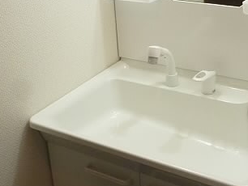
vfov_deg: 22.9
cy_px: 74
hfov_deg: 30.1
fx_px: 459
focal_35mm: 64
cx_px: 160
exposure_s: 1/60
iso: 400
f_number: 3.1
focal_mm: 5
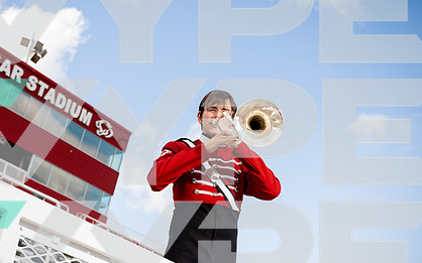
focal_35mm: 58
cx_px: 182
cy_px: 133
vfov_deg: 22.4
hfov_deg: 35.1
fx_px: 667
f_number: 5
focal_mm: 41
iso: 100
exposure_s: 1/250
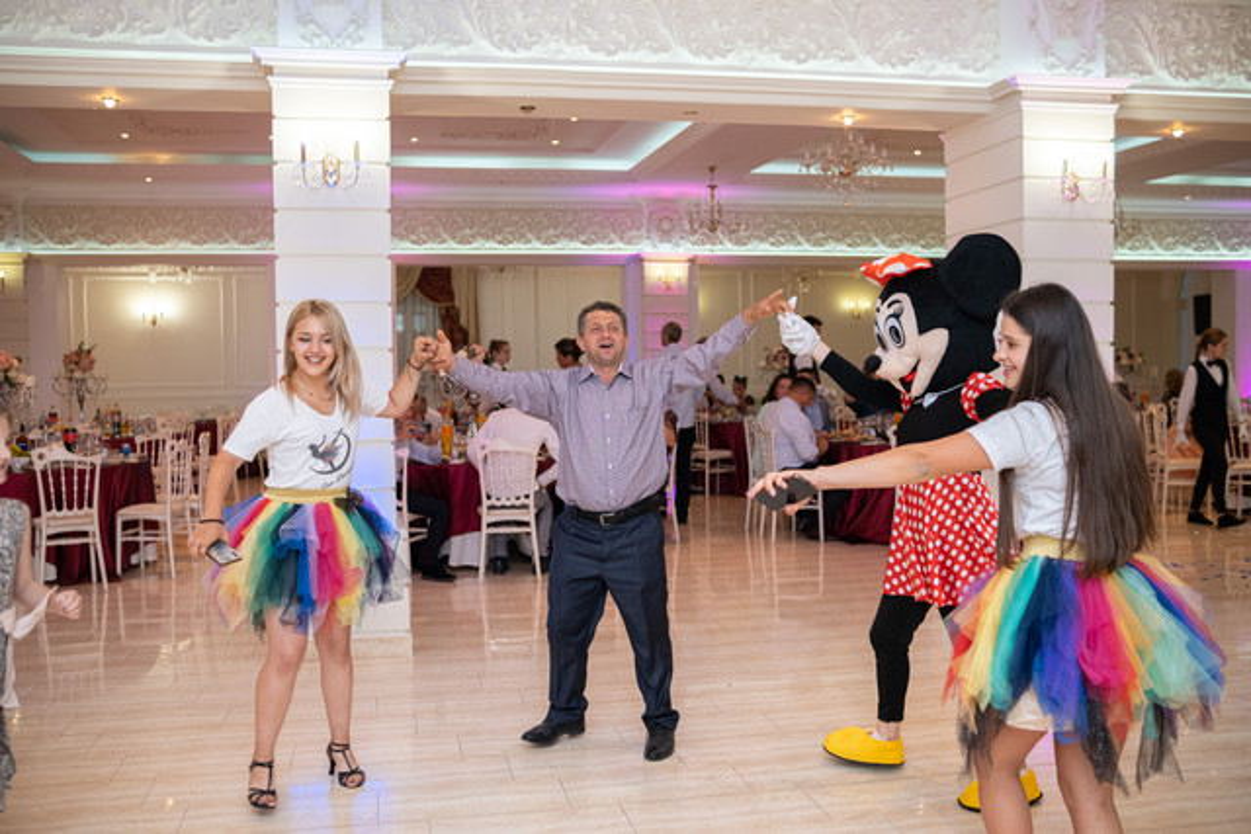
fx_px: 1216
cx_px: 626
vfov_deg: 37.9
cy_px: 417
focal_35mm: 35
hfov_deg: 54.4
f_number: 2
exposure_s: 1/125
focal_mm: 23
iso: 800
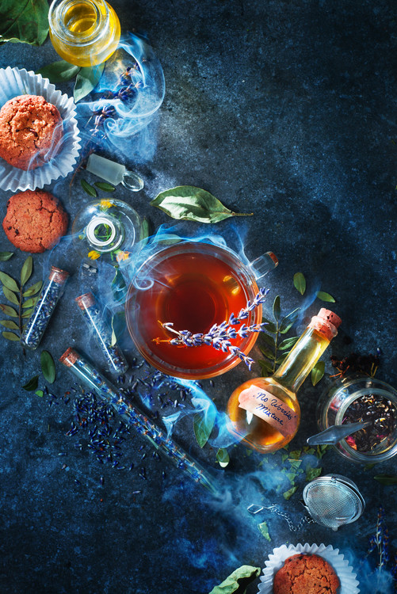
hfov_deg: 27.0
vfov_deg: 39.6
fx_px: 826
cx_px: 198
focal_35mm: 50
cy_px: 297
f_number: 8
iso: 160
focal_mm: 50
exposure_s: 1/160
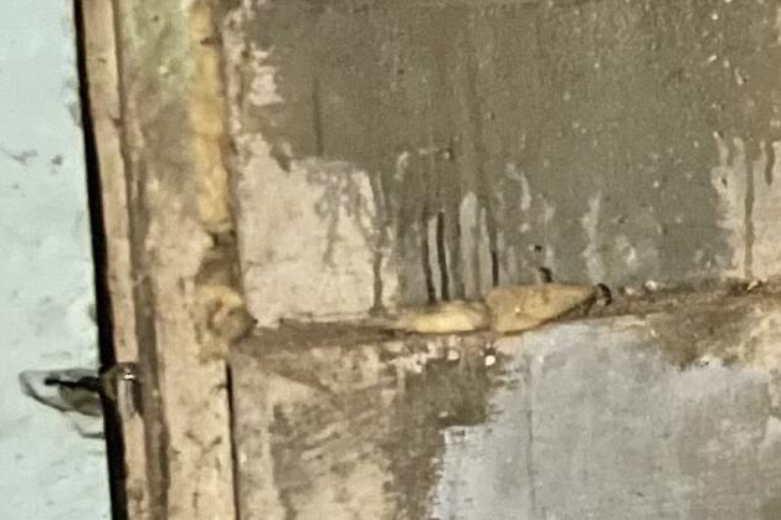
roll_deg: -0.8
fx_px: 2798
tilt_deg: -9.1
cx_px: 1731
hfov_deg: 13.0
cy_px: 141
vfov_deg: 10.6
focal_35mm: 129
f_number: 1.6
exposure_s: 1/10
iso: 500
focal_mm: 4.2
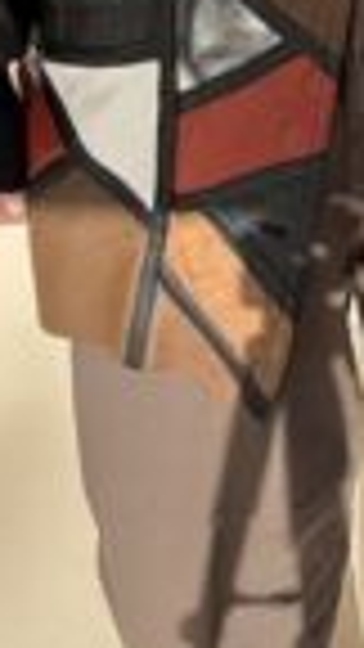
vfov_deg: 22.5
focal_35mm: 91
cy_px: 4
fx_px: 1561
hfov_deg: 13.1
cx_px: 364
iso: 40
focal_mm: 2.69
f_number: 1.9
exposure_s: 1/470
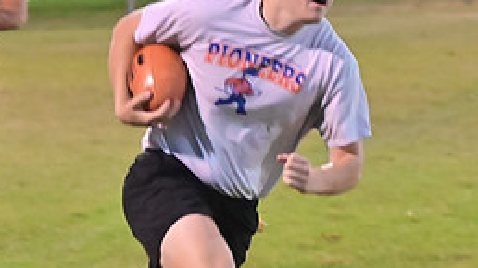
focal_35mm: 332
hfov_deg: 6.5
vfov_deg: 3.7
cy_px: 127
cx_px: 333
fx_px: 4207
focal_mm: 94
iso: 6400
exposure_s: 1/320
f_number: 4
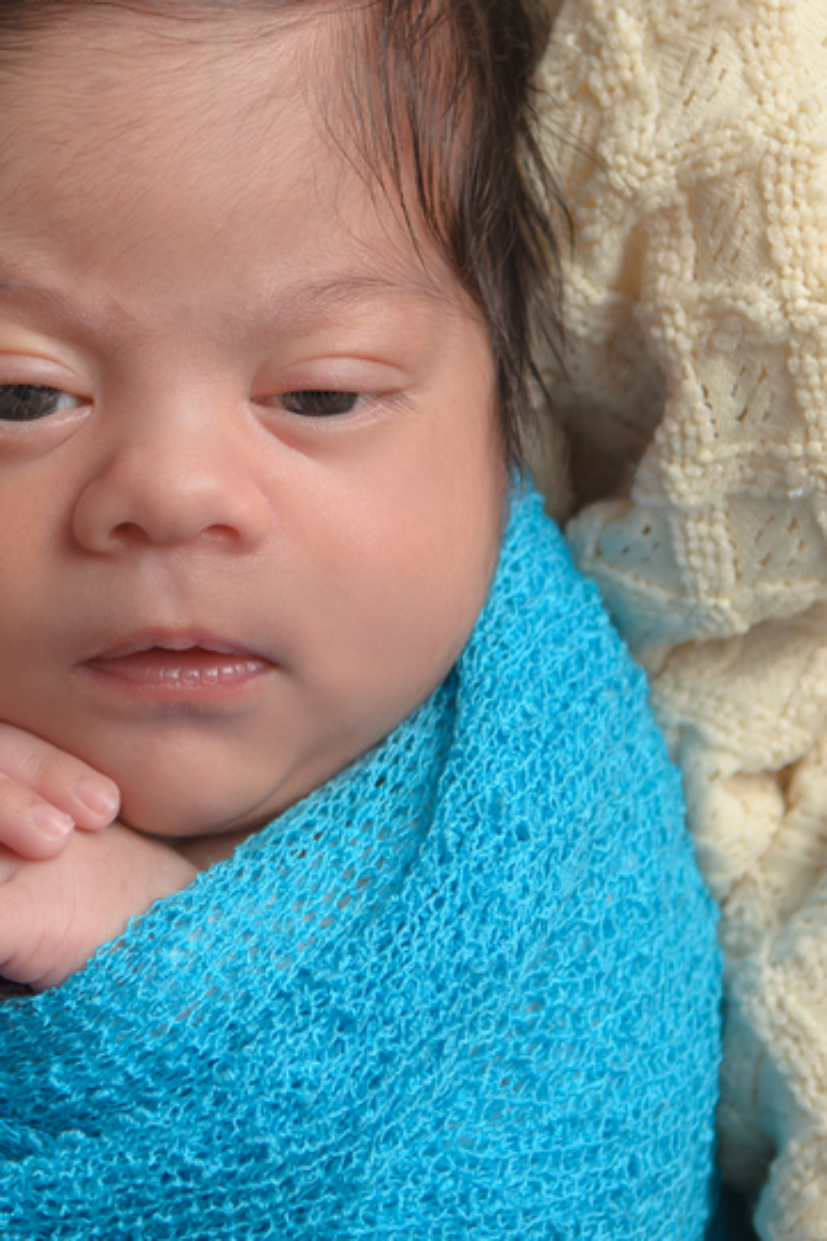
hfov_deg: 10.8
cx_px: 101
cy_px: 388
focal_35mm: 126
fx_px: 4344
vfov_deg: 16.2
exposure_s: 1/200
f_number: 3.2
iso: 100
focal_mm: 38
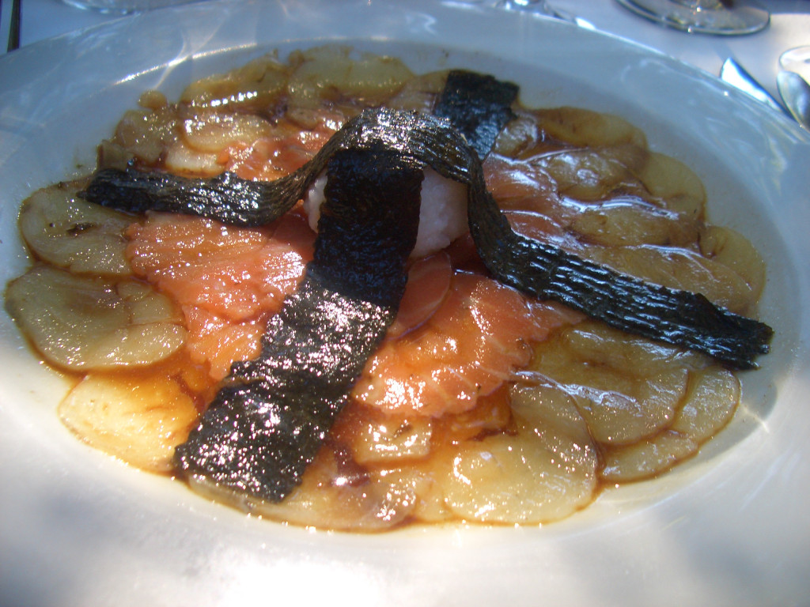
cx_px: 405
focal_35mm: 35
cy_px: 304
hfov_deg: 52.6
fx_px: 819
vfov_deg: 40.7
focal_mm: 5.8
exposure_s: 1/80
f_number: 2.6
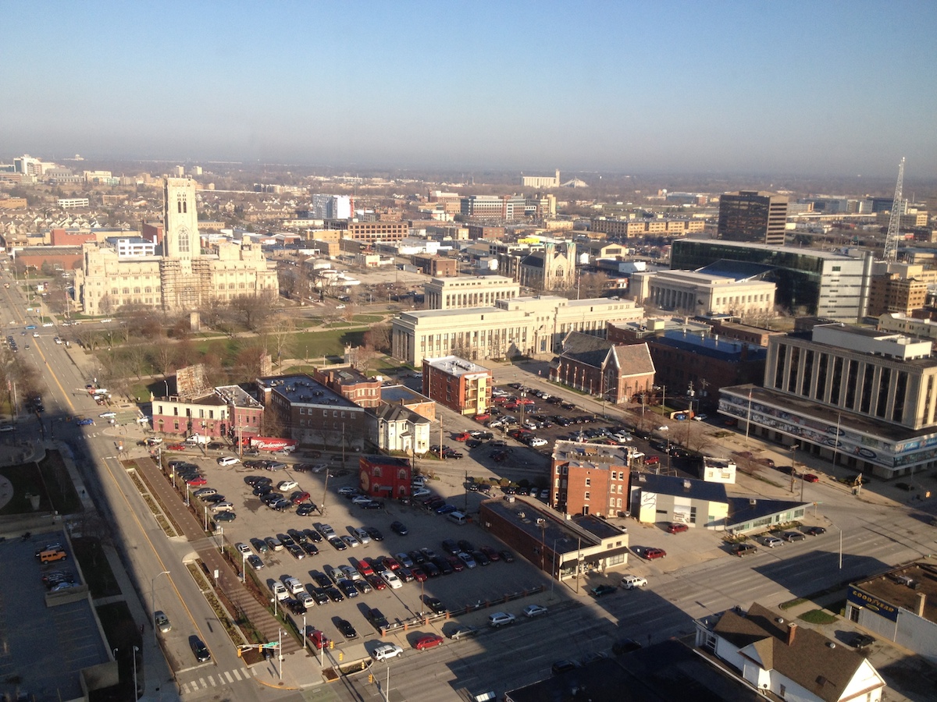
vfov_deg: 40.7
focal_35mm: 35
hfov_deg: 52.6
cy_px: 351
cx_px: 468
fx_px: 947
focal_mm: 4.28
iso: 50
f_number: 2.4
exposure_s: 1/341
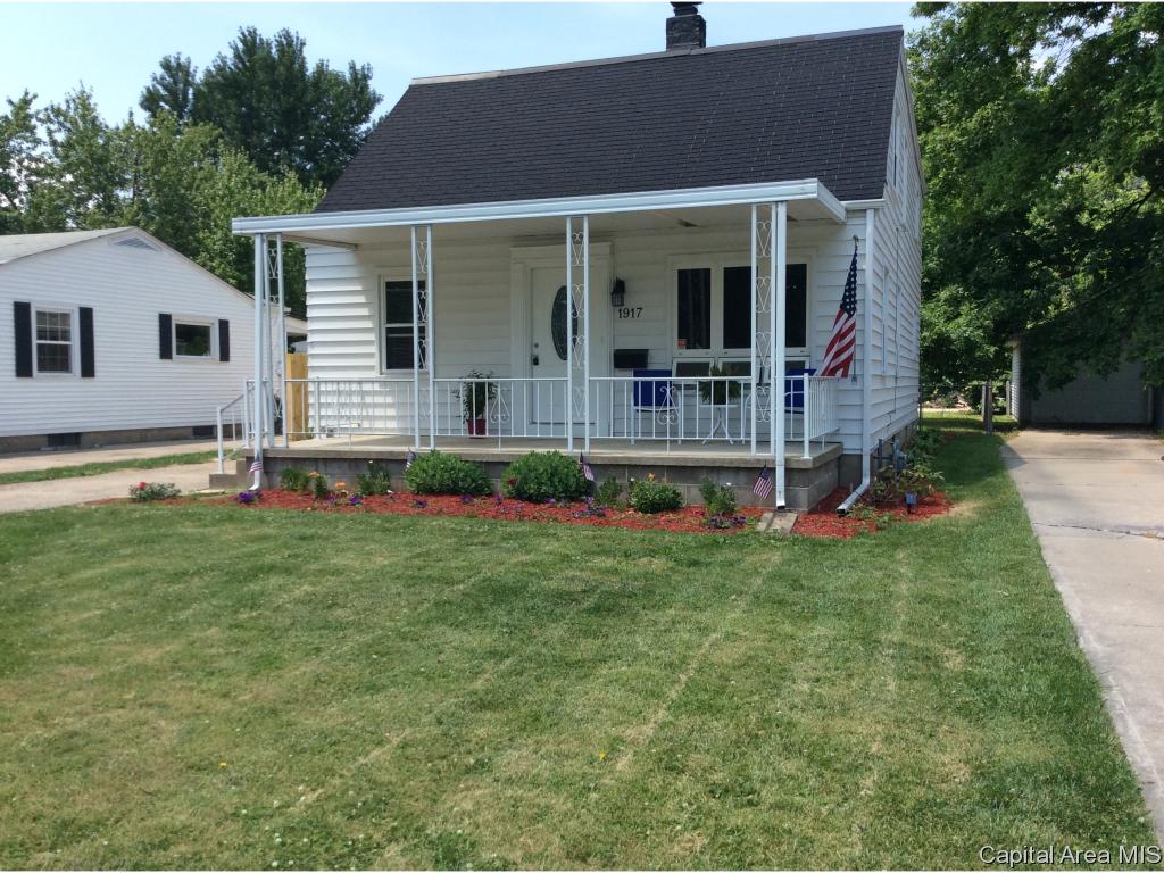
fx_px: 1076
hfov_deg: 56.8
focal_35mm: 32
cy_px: 436
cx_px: 582
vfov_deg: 44.2
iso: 32
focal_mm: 3.3
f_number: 2.4
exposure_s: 1/867
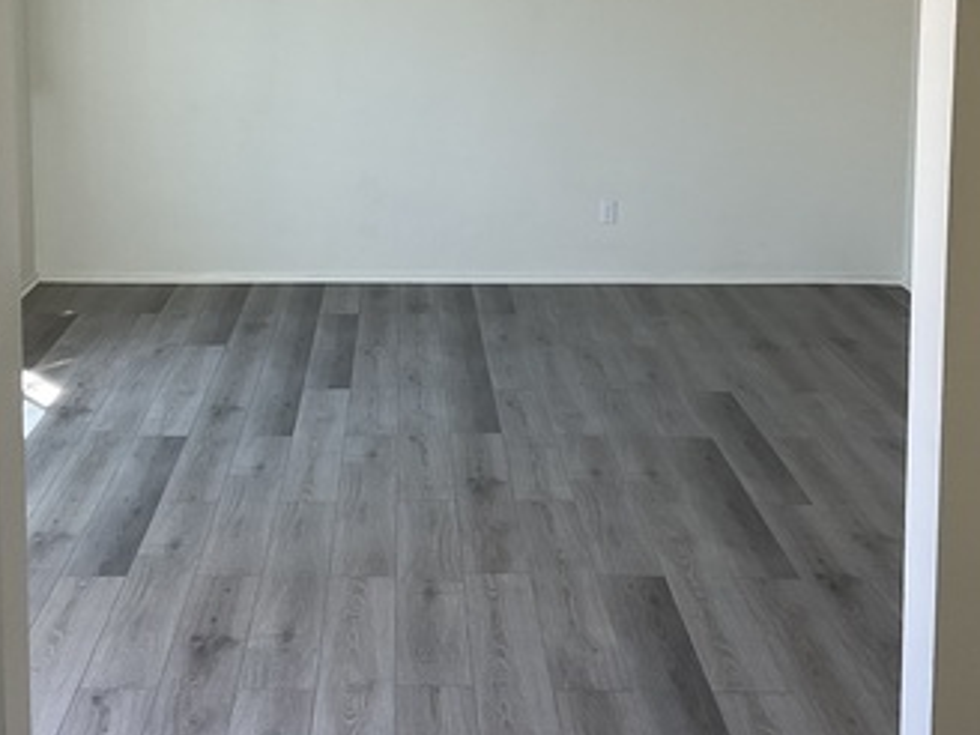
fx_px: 1670
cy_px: 152
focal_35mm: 59
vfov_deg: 24.4
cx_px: 405
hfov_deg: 32.6
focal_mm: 3
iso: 40
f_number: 1.8
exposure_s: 1/120
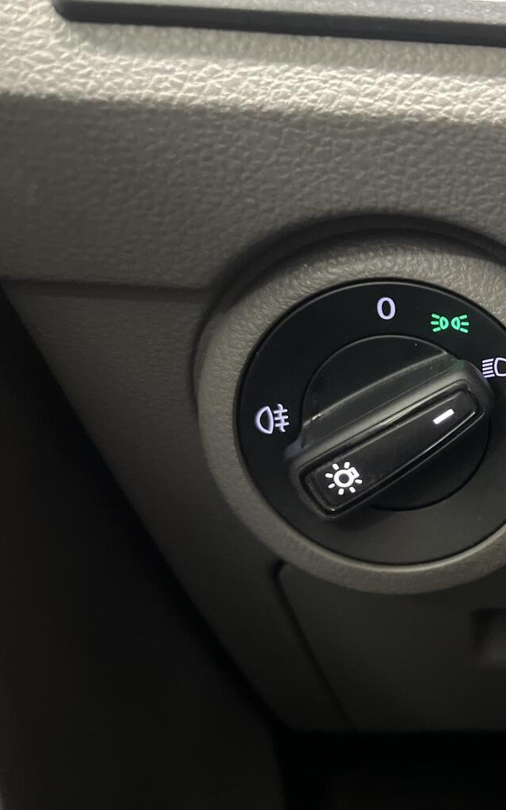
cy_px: 419
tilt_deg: -20.1
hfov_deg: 30.7
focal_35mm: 39
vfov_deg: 50.4
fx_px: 861
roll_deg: +0.6
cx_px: 489
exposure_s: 1/18
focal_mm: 5.7
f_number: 1.5
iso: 1000
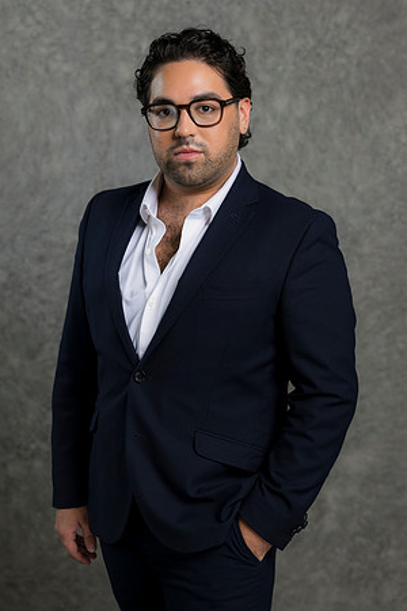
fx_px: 1441
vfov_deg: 23.9
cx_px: 204
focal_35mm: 85
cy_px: 306
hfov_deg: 16.1
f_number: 5
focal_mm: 85
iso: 125
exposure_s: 1/200
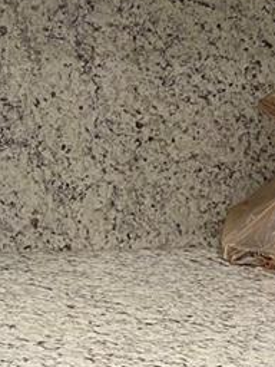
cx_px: -365
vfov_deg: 16.1
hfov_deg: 10.6
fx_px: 1292
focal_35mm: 122
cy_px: 175
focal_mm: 4.25
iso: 80
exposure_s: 1/60
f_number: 1.8
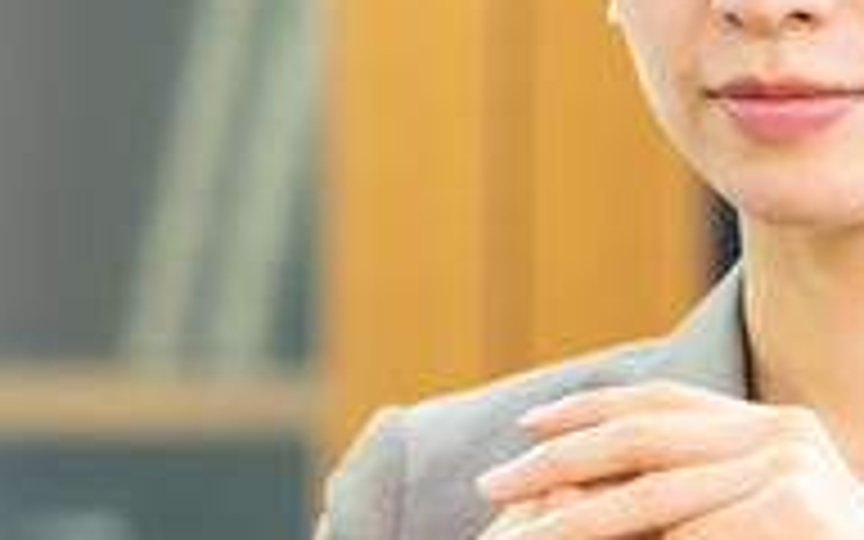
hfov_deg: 4.7
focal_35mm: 444
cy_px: 212
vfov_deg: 3.0
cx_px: 418
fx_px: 10455
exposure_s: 1/160
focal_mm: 131
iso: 1250
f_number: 2.8
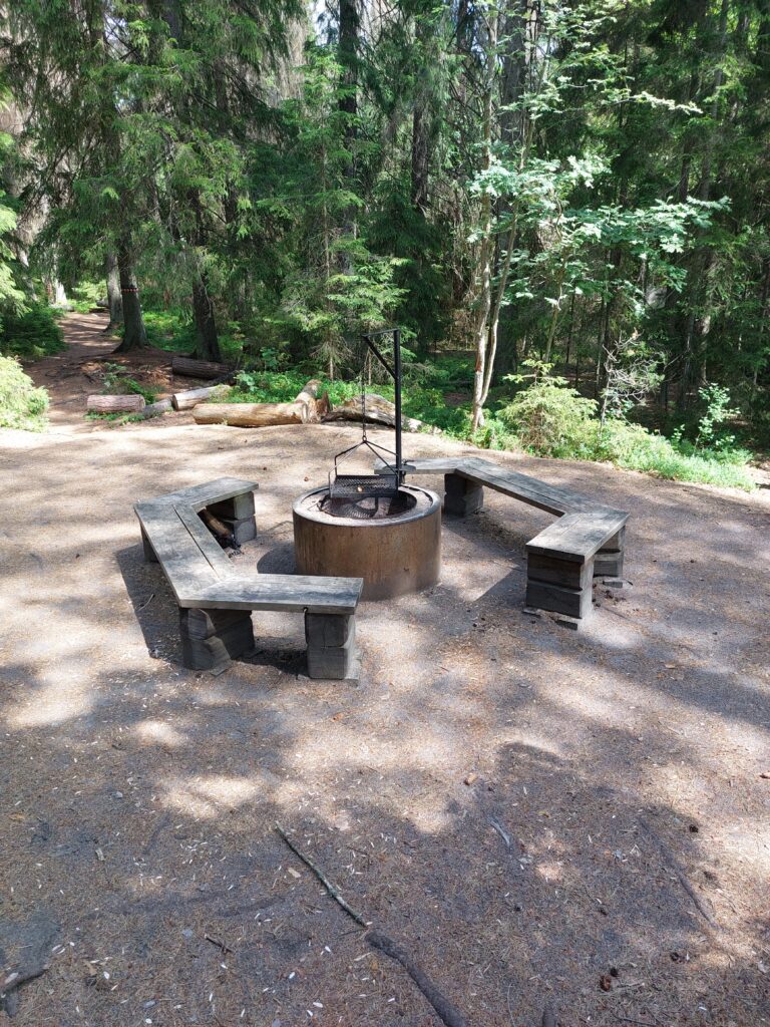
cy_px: 514
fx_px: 741
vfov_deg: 69.4
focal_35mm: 25
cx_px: 385
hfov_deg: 54.9
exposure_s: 1/122
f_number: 1.8
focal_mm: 5.23
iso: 25
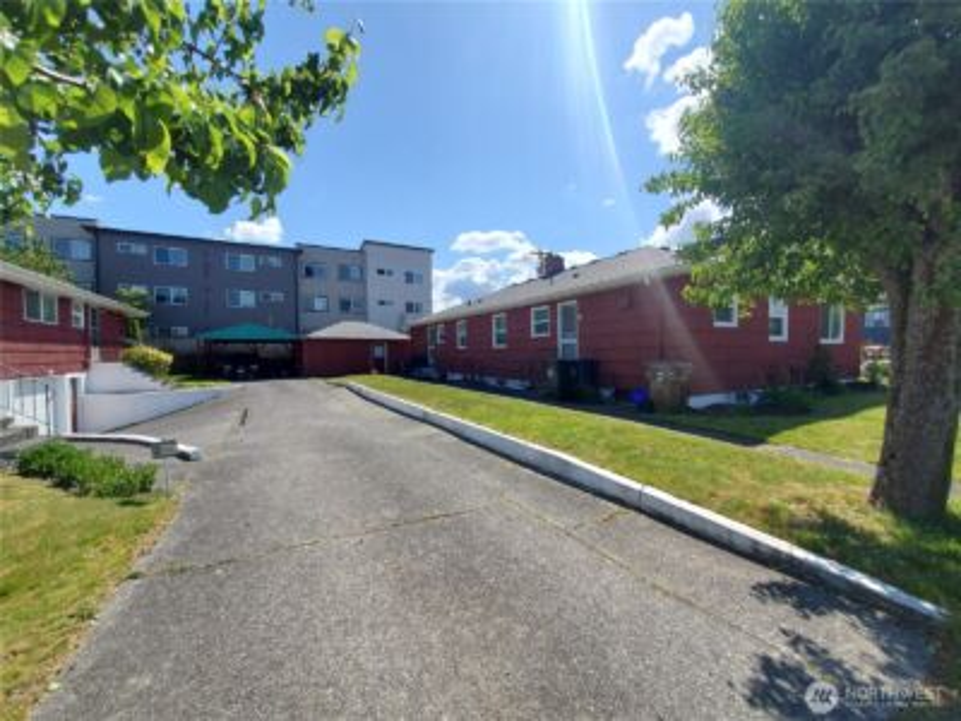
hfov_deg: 106.2
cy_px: 360
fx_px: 361
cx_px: 480
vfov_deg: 89.9
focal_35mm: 13
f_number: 2.2
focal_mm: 1.8
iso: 50
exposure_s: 1/1132
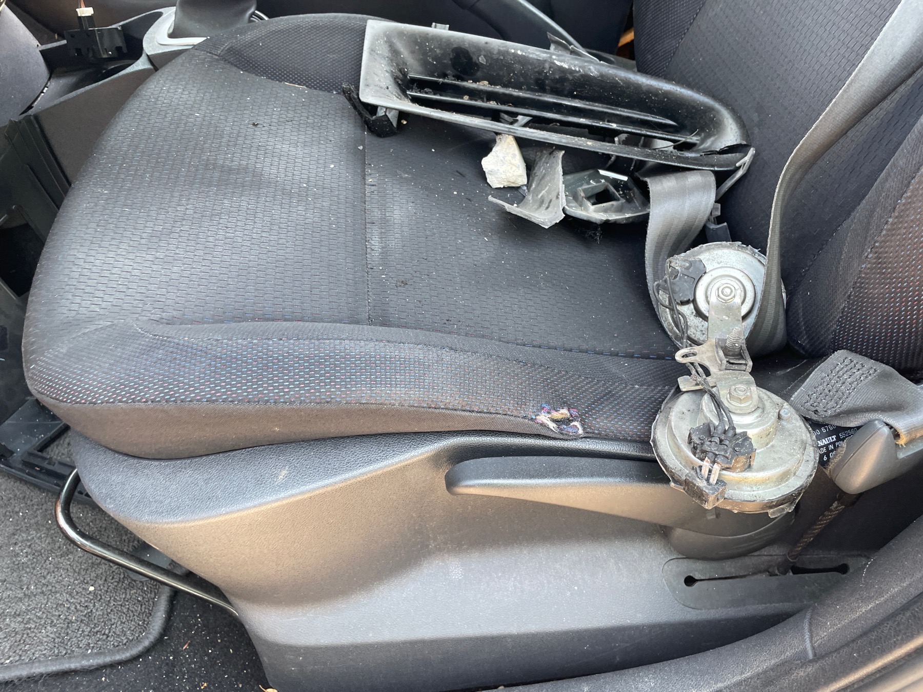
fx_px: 693
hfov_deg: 67.3
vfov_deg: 53.1
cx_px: 462
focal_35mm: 26
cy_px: 346
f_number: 1.6
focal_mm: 4.2
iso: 100
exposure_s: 1/121
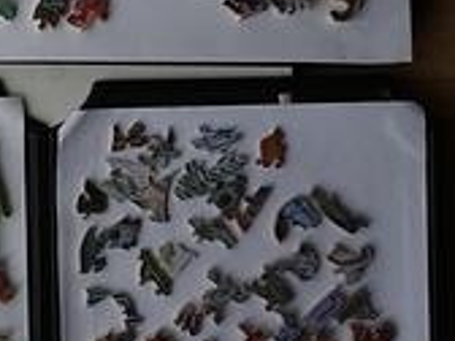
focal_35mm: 111
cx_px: -271
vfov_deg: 13.3
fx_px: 1459
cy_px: 165
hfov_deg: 15.9
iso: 100
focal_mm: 5.26
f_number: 4
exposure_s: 1/400
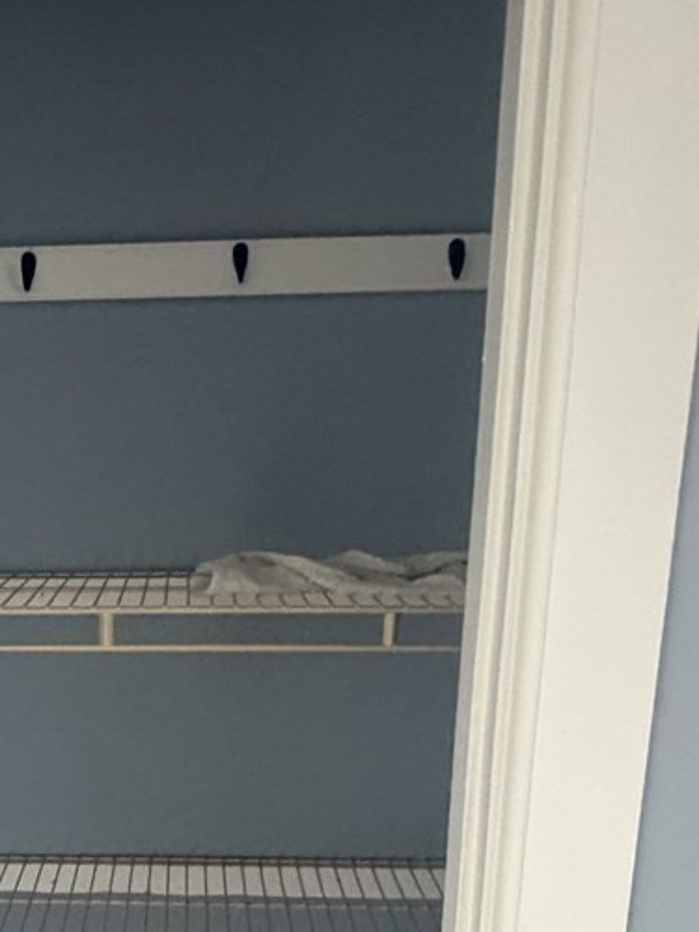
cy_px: 747
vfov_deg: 41.9
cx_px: 84
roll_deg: +1.0
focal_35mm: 43
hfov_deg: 32.1
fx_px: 1158
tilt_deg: -15.1
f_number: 2.2
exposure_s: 1/60
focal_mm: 2.22
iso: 800
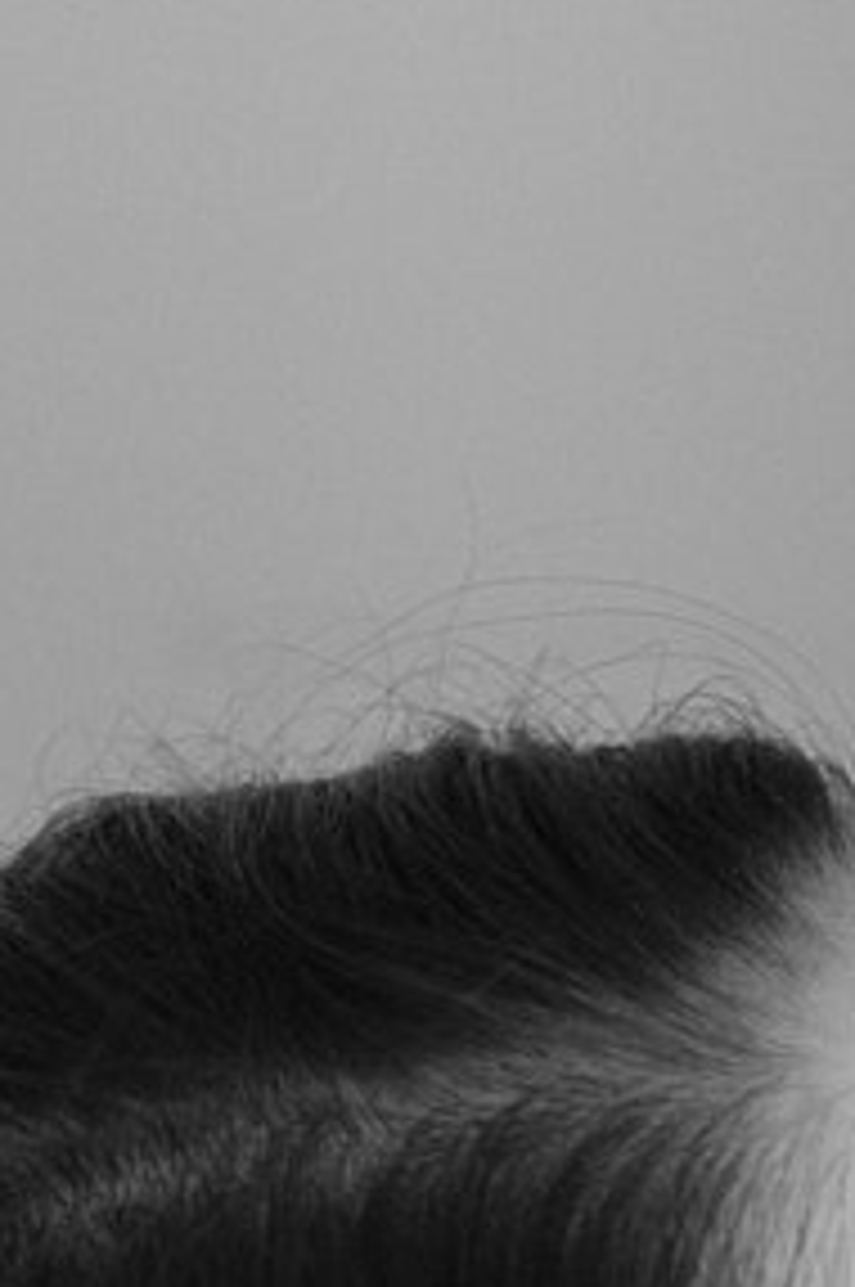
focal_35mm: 297
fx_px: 10606
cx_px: 1672
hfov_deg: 4.6
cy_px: 2416
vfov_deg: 6.8
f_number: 2
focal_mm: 35
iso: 200
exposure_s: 1/280
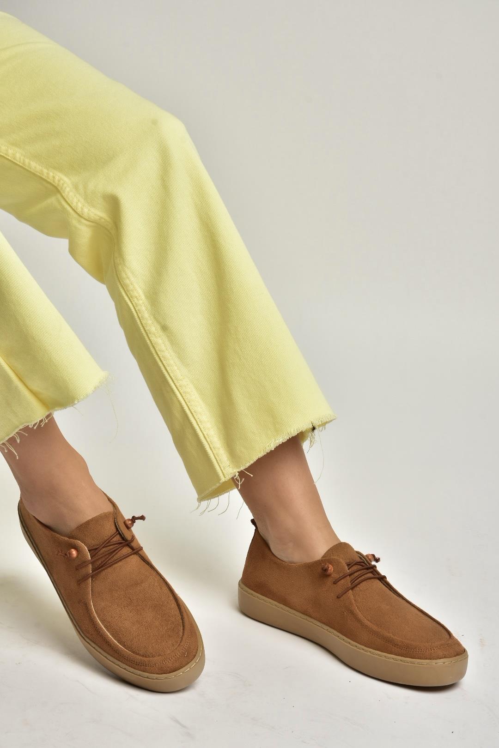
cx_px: 250
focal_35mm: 112
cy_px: 374
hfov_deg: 12.2
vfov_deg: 18.2
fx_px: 2339
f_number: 11
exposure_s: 1/160
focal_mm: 75
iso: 100
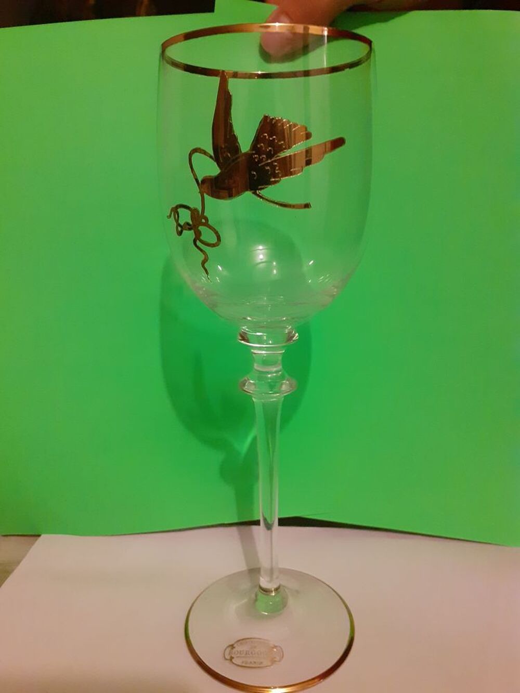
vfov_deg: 65.3
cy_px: 346
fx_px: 541
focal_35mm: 27
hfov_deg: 51.4
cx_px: 260
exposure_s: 1/25
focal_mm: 3.6
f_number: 1.9
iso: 500
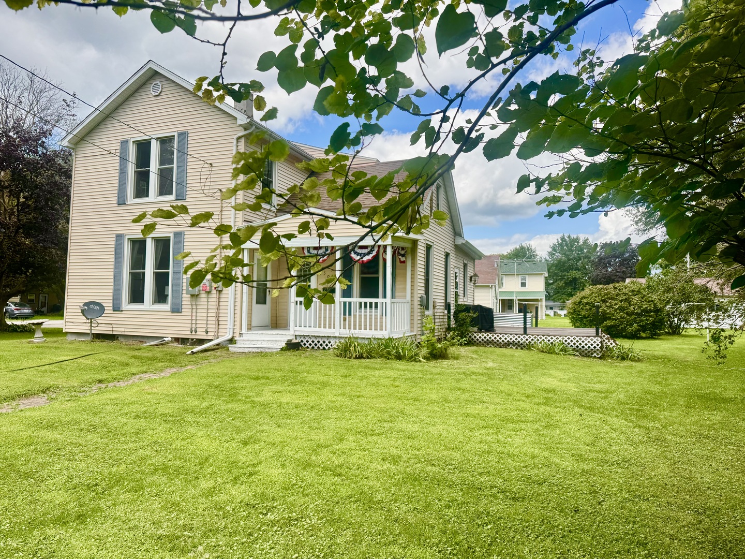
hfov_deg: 71.6
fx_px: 517
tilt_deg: +3.0
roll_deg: -1.1
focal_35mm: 24
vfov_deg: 56.8
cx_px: 372
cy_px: 280
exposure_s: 1/2331
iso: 80
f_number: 1.78
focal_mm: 6.76
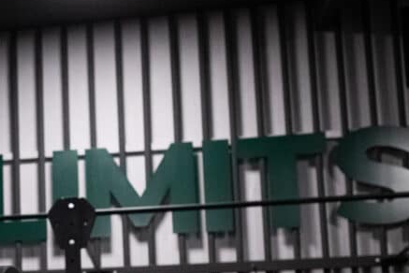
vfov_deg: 16.4
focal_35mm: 82
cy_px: 260
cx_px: -52
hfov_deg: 23.1
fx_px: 932
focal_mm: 23
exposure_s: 1/250
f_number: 3.2
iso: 8000
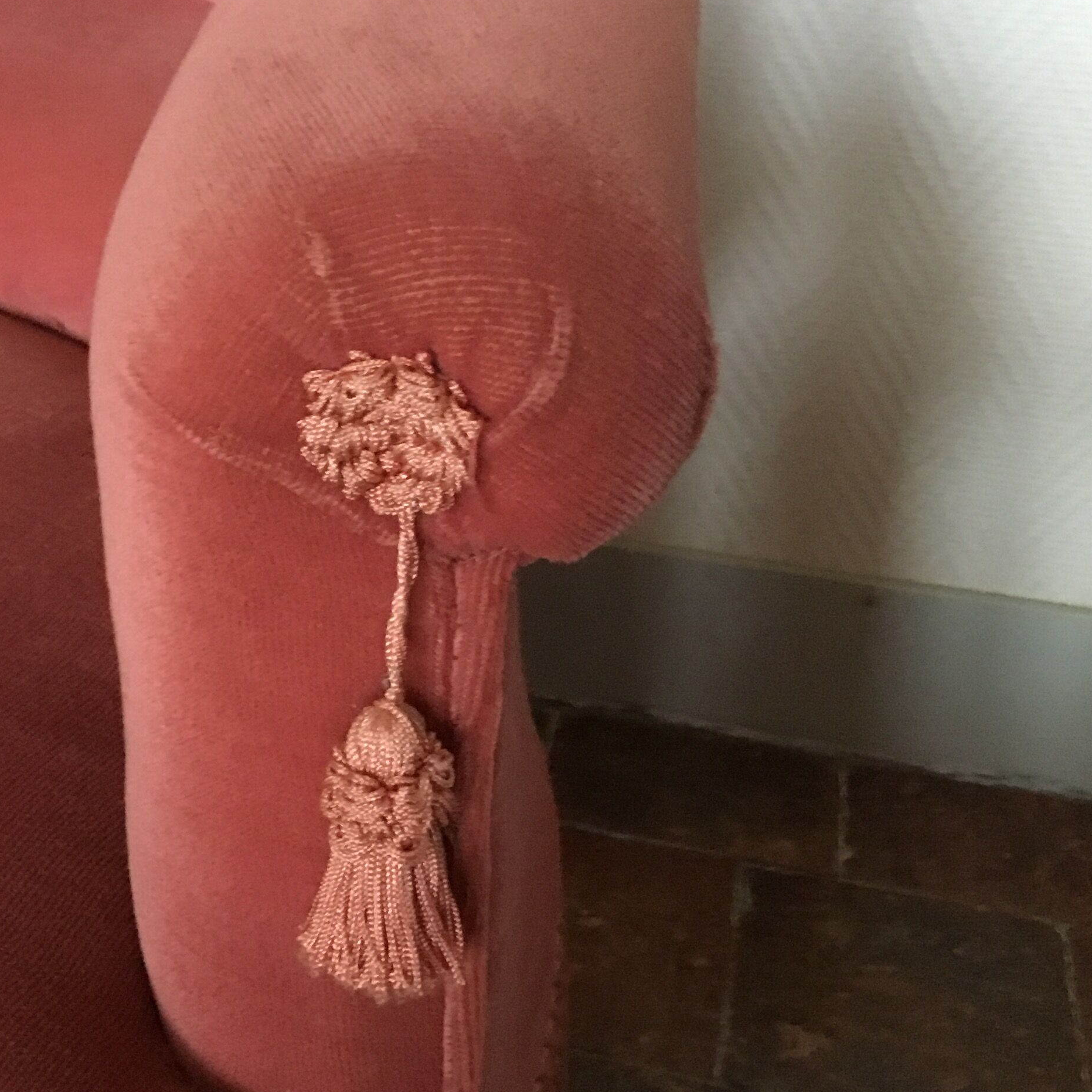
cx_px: 250
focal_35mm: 48
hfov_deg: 34.5
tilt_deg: -27.5
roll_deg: +0.2
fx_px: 1713
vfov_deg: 35.3
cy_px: 512
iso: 500
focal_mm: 3.3
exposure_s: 1/17
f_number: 2.4
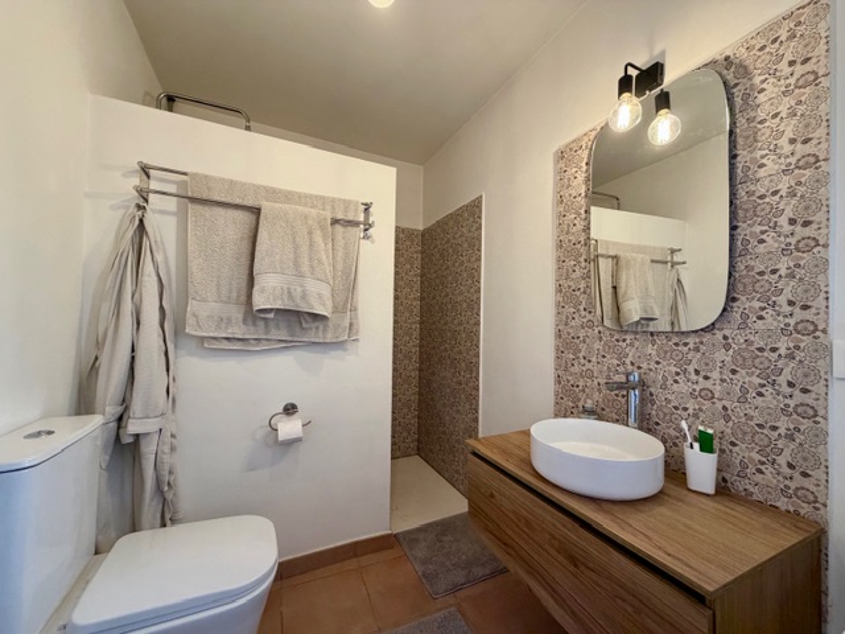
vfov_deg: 85.7
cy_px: 317
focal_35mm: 14
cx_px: 422
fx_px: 342
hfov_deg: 102.1
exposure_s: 1/100
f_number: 2.2
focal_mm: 2.22
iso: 320
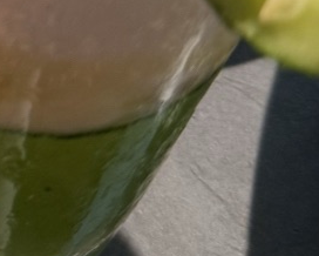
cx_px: -394
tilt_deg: -49.0
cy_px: -358
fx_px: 1625
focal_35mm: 172
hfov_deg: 10.1
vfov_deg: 8.3
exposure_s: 1/100
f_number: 1.78
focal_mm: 6.76
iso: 100
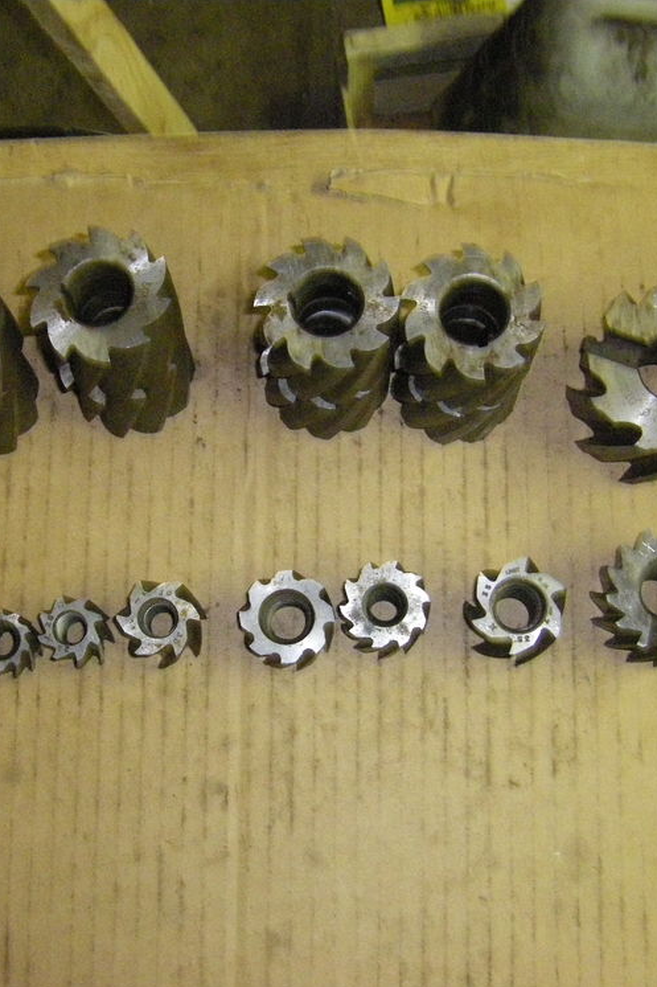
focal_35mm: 53
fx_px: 1451
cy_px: 495
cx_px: 309
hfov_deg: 25.5
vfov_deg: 37.5
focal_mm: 6.3
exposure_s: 1/50
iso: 800
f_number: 3.5
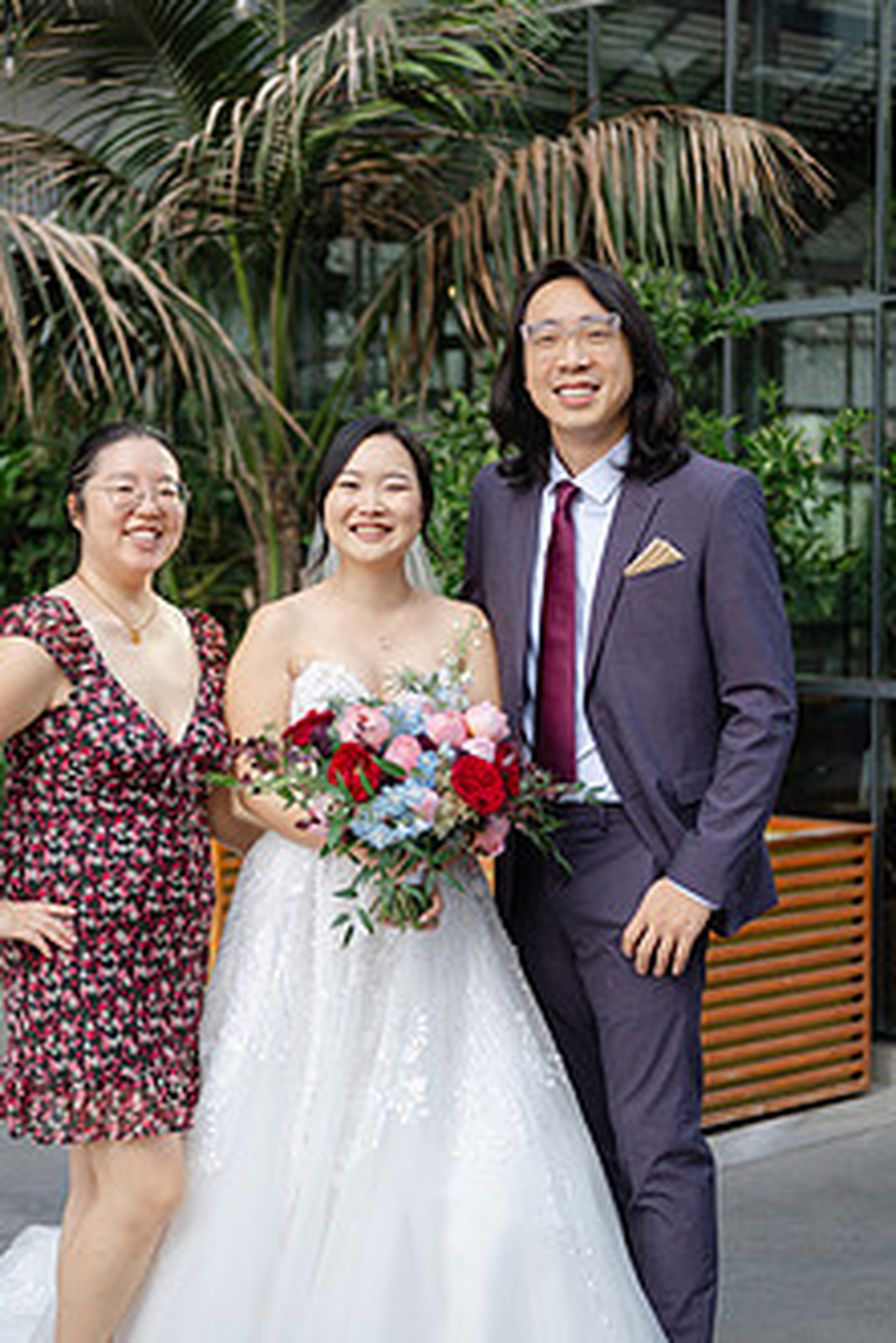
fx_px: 2536
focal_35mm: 68
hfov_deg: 20.0
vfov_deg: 29.6
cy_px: 771
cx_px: 337
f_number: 1.8
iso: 80
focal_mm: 50
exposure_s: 1/400
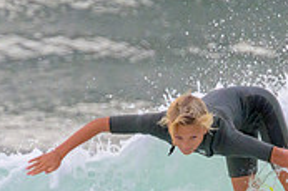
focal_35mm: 2687
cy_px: 265
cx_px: 261
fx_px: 21475
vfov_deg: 0.5
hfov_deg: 0.8
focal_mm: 800
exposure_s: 1/2000
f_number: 11
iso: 2000
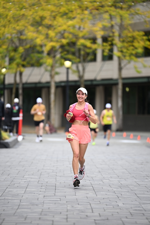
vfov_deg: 10.3
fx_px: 1249
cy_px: 112
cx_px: 75
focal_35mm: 200
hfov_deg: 6.9
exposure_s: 1/2000
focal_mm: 200
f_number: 2.8
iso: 640
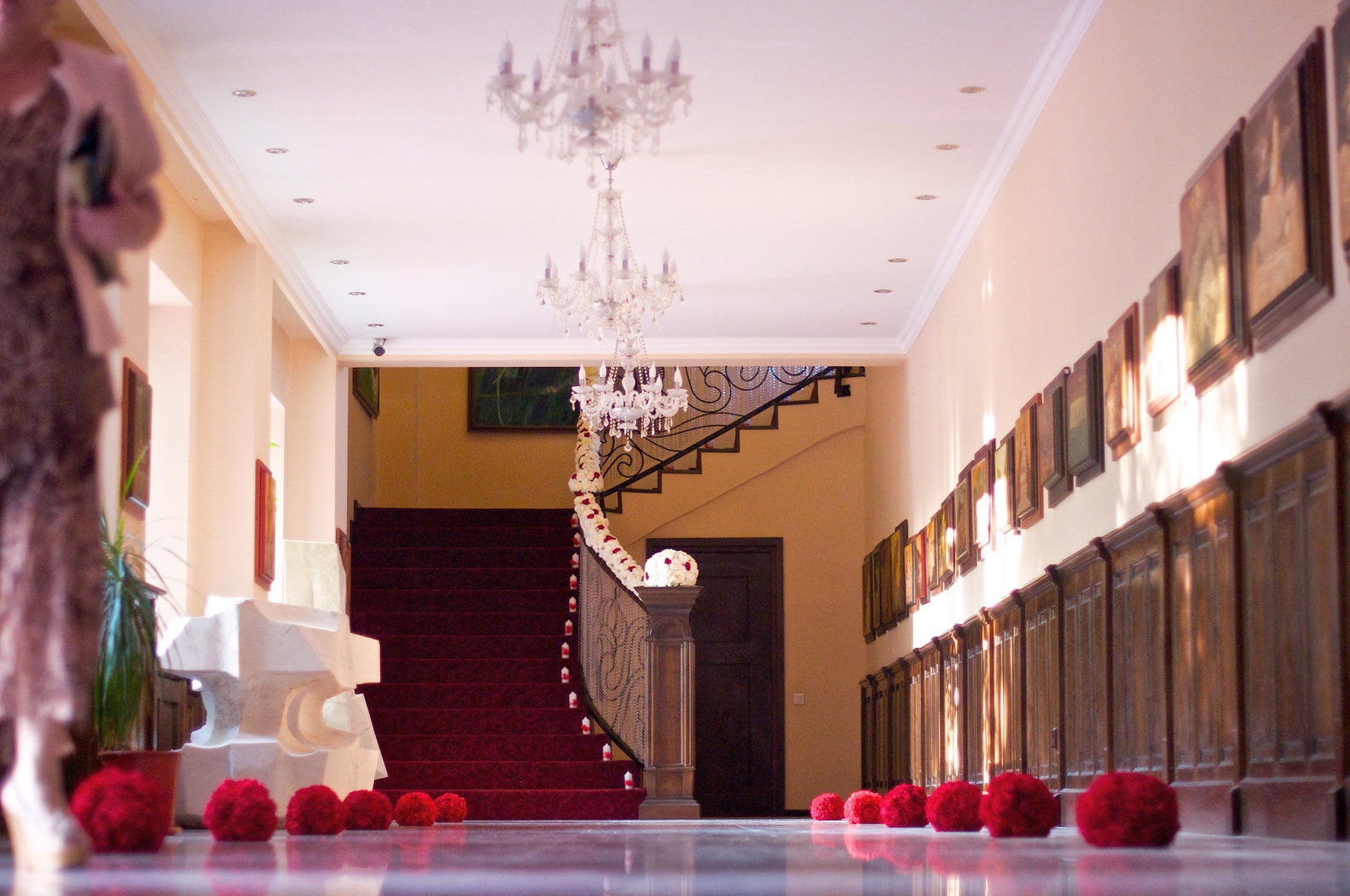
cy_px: 448
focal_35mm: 75
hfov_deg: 27.0
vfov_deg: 18.1
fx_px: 2809
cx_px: 675
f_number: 1.4
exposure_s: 1/250
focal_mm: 50
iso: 800
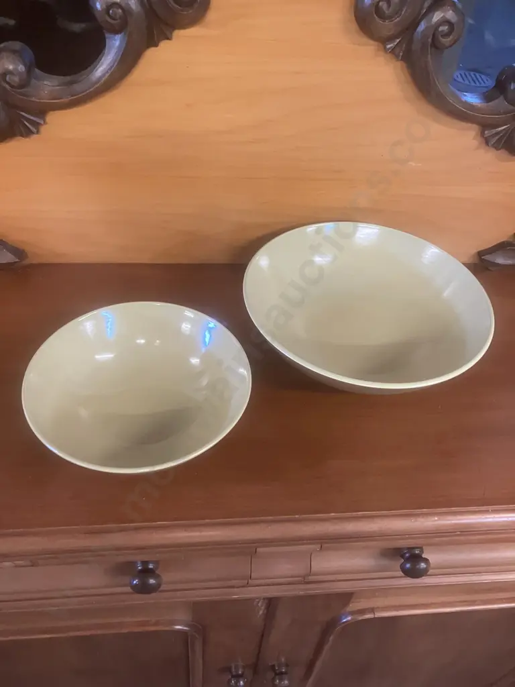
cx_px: 258
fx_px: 555
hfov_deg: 49.7
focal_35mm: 28
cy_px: 344
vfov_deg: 63.4
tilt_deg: -45.1
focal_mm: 3.99
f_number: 1.8
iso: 400
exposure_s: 1/33
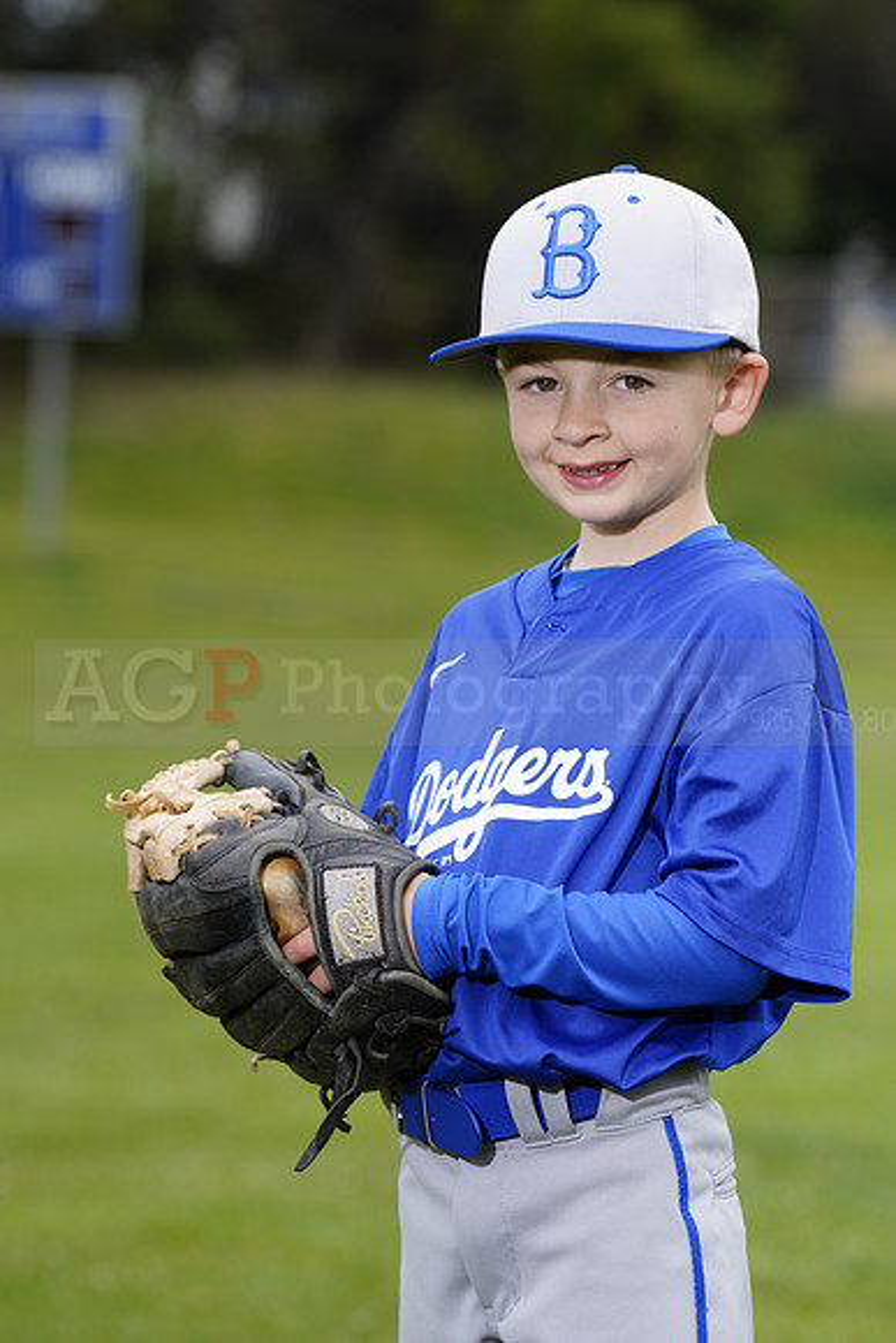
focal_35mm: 176
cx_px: 448
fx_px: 6566
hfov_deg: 7.8
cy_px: 672
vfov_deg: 11.7
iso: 100
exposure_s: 1/250
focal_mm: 176
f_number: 6.3
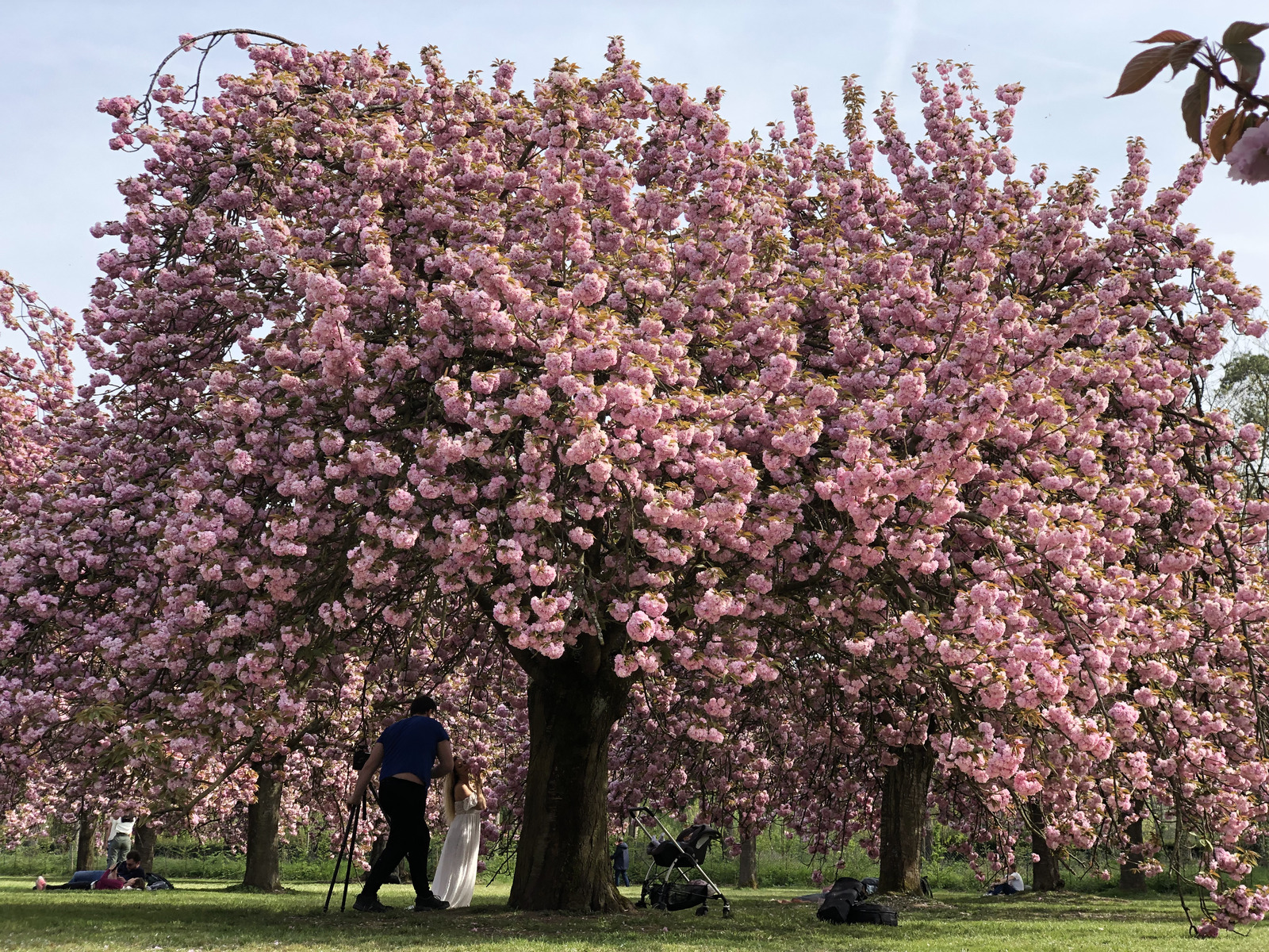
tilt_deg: +11.8
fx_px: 1906
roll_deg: -1.4
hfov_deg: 36.8
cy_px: 476
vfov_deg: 28.0
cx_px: 634
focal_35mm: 52
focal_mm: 6
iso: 16
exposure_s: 1/480
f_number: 2.4
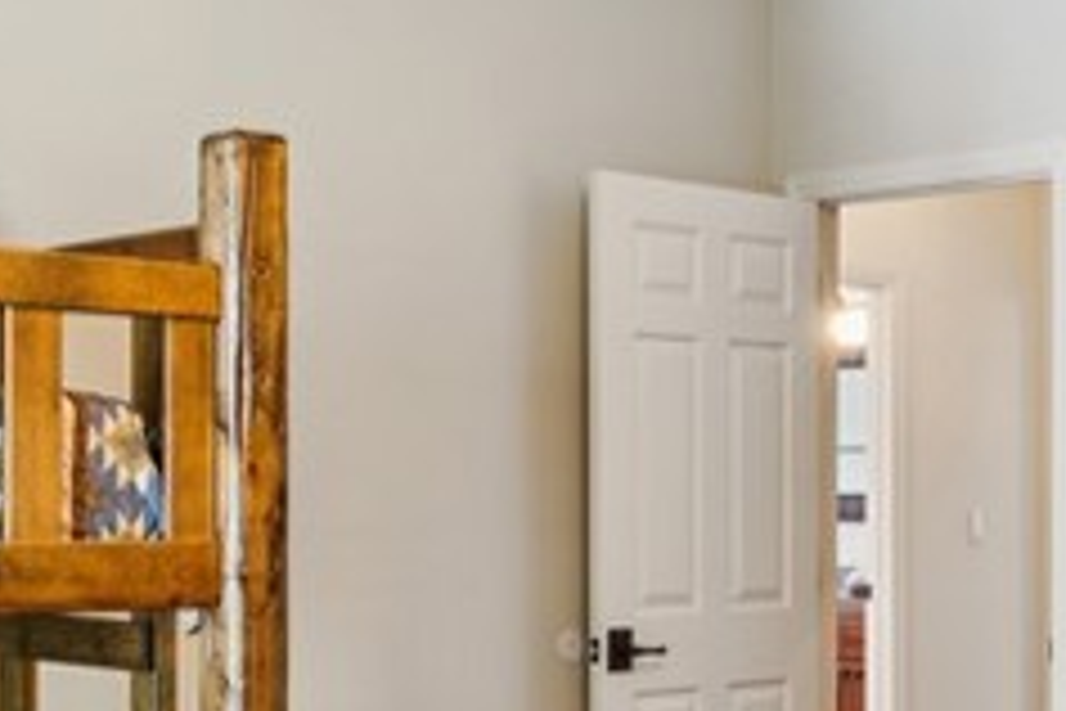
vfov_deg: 19.4
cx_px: 715
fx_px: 2069
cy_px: 522
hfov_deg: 28.7
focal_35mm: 70
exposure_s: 4
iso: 100
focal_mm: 16.2
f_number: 13
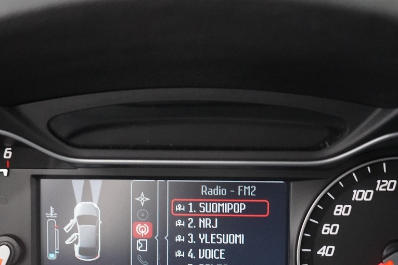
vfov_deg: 18.6
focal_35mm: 72
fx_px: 796
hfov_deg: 28.1
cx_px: 194
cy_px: 246
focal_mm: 34
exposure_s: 1/40
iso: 10000
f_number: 4
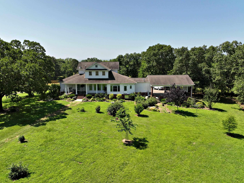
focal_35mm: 25
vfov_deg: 54.9
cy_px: 93
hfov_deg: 69.4
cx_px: 120
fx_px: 176
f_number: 2.8
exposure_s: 1/100
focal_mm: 12.29
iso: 100
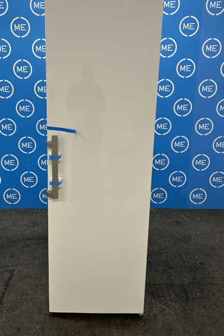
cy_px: 149
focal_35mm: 34
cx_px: 90
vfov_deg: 55.7
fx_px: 317
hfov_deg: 38.7
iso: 100
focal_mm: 5.7
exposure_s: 1/100
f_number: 1.5
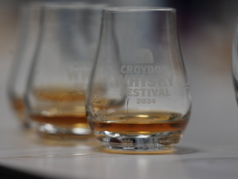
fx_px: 1492
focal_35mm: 217
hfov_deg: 9.1
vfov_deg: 6.8
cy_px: 90
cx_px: 106
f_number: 4.5
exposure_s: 1/250
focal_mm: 200
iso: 5000
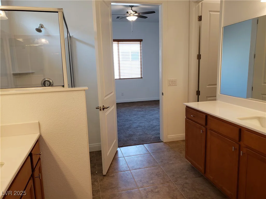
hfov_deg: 67.3
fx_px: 200
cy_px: 100
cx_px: 133
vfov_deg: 53.1
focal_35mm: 26
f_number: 2.4
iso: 125
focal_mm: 4.3
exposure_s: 1/60
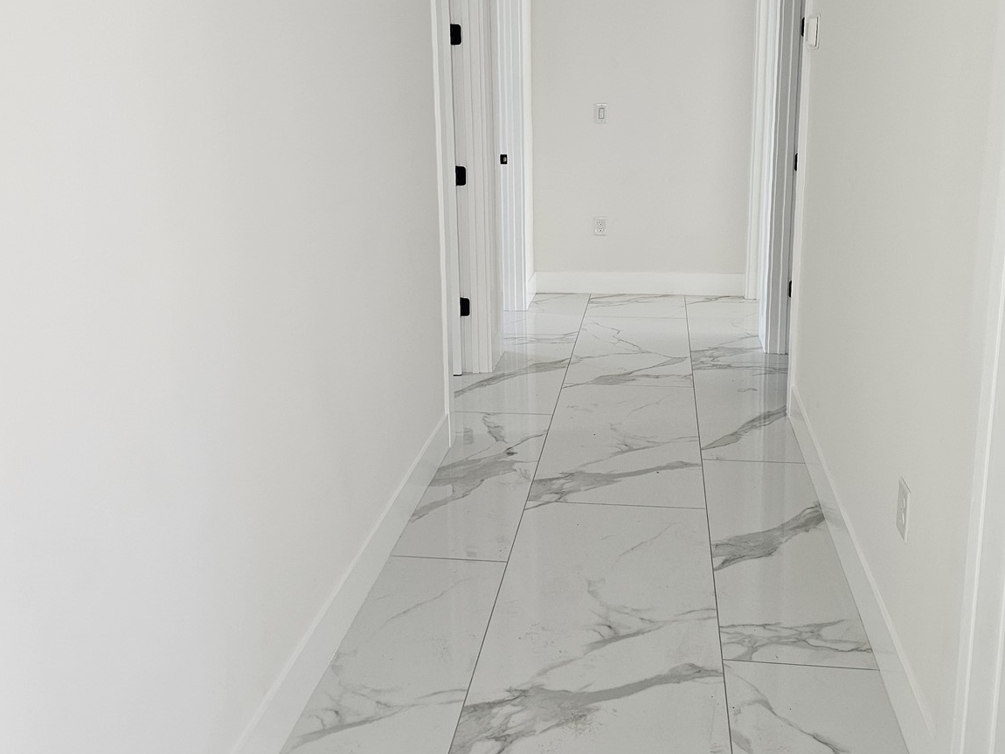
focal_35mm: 32
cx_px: 526
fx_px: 929
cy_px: 282
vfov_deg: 43.8
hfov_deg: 56.8
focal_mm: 6.3
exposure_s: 1/180
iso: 200
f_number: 1.7
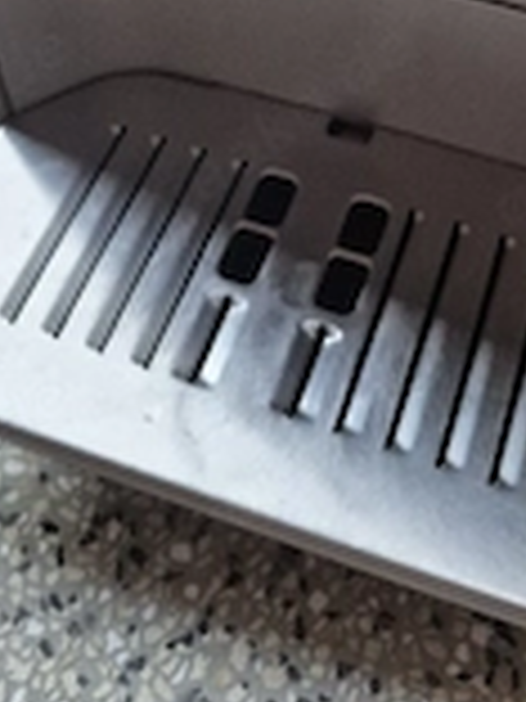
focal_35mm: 59
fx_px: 1195
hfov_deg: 24.6
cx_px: 378
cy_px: -176
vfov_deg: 27.9
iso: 800
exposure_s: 1/100
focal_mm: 5.4
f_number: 1.8
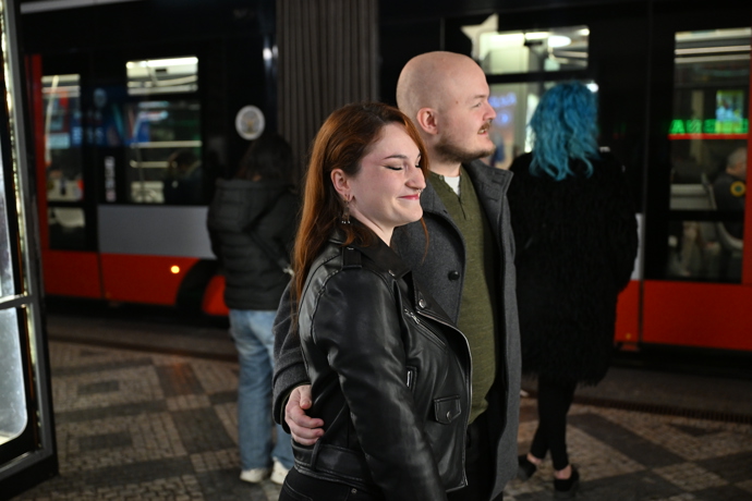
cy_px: 250
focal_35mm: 37
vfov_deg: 35.9
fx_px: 773
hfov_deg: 51.9
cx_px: 376
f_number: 2.8
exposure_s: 1/200
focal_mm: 37
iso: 3200
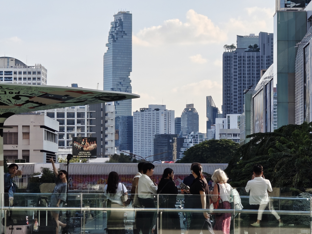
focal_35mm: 152
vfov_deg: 9.8
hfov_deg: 13.0
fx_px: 1370
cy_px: 123
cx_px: 167
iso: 71
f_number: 2.55
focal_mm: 13.3
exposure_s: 1/869
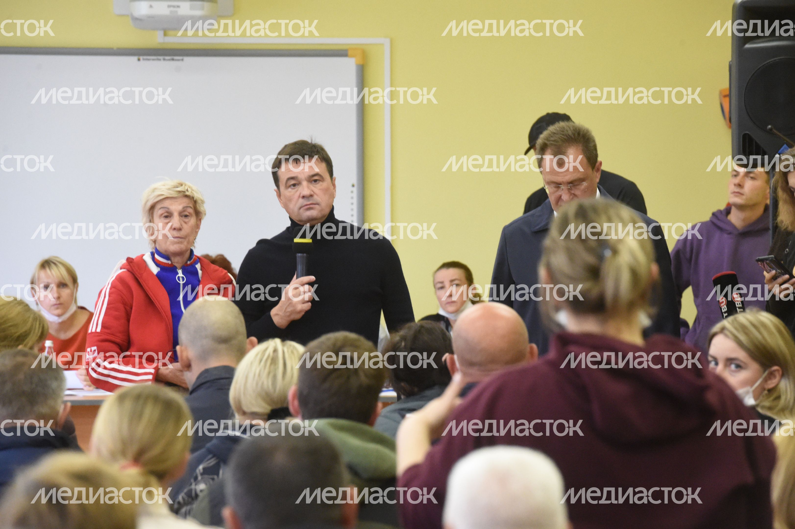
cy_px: 264
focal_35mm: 195
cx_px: 398
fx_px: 4304
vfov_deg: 7.0
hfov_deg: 10.6
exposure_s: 1/200
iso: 12800
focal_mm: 195
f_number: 8
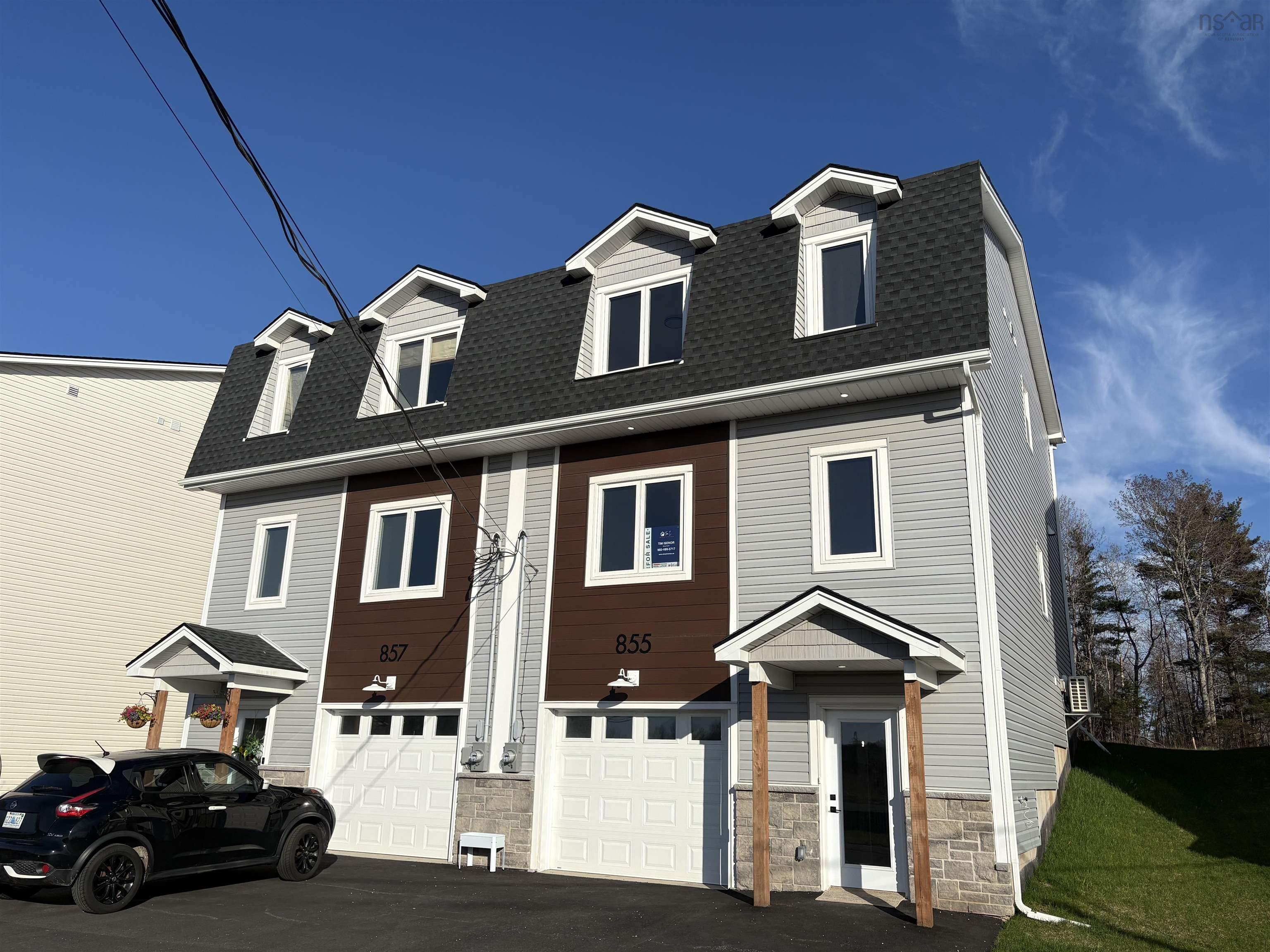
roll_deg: -1.3
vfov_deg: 53.1
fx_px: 954
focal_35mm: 26
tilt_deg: +17.9
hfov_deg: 67.3
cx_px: 635
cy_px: 476
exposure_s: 1/6329
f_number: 1.6
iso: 50
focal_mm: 5.96
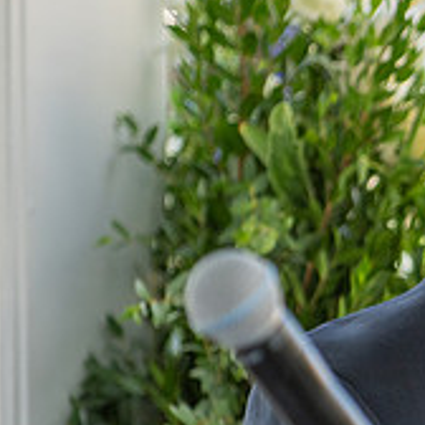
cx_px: 688
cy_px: 292
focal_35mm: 500
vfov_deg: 3.5
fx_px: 6945
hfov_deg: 3.5
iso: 400
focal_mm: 170
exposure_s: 1/800
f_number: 2.8
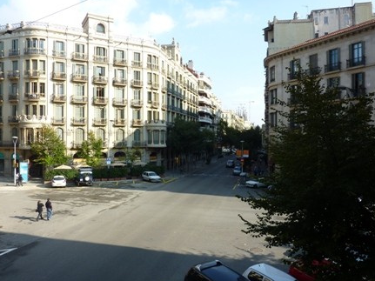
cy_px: 143
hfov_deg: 67.3
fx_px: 282
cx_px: 188
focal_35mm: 26
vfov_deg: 53.0
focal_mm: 4.1
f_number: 4
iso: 80
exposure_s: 1/250
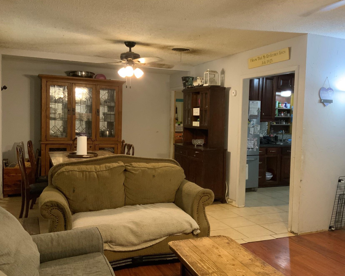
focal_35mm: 35
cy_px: 141
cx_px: 200
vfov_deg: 42.2
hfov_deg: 51.3
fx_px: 357
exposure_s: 1/60
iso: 320
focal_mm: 3
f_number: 1.8
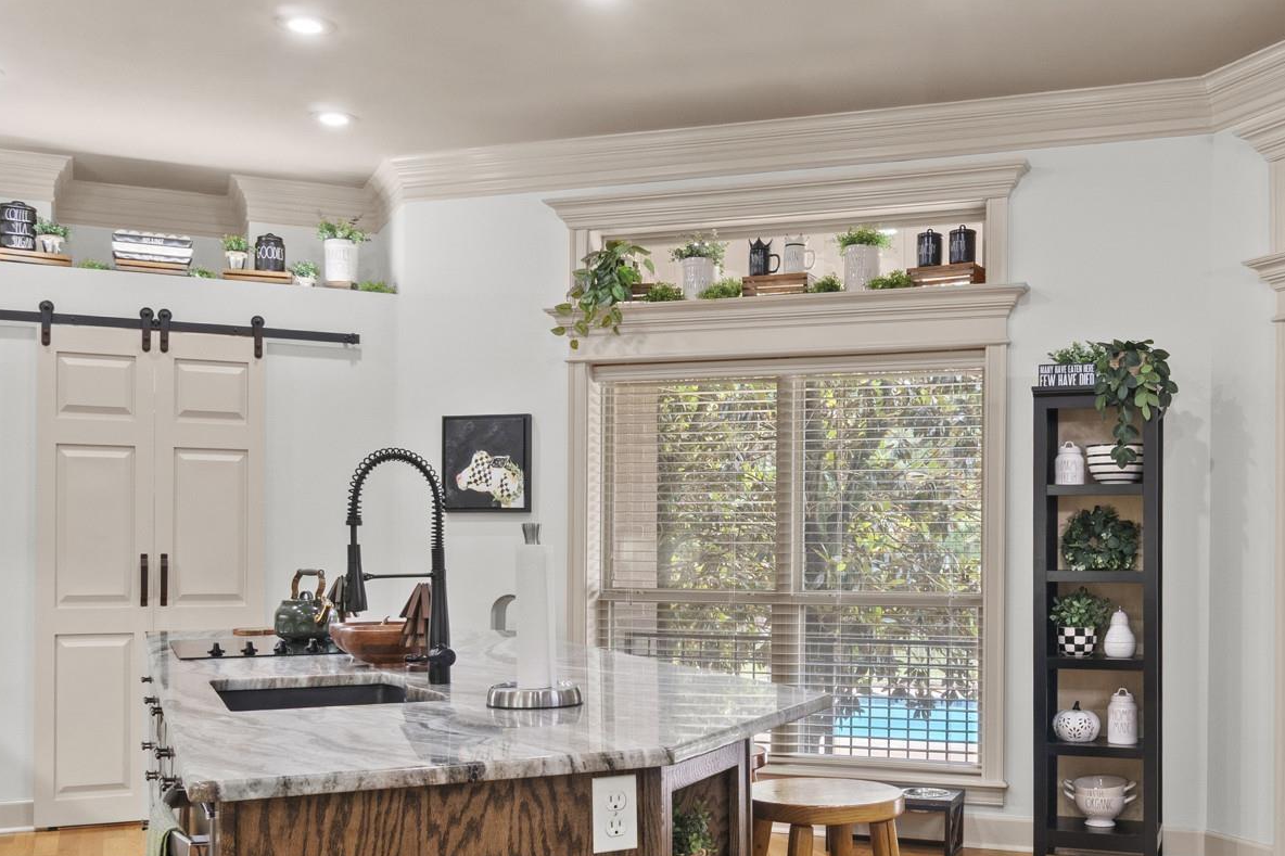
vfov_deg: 34.9
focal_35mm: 38
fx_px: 1356
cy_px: 537
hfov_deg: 50.2
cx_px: 809
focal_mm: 12
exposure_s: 1/1.67
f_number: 9
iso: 250
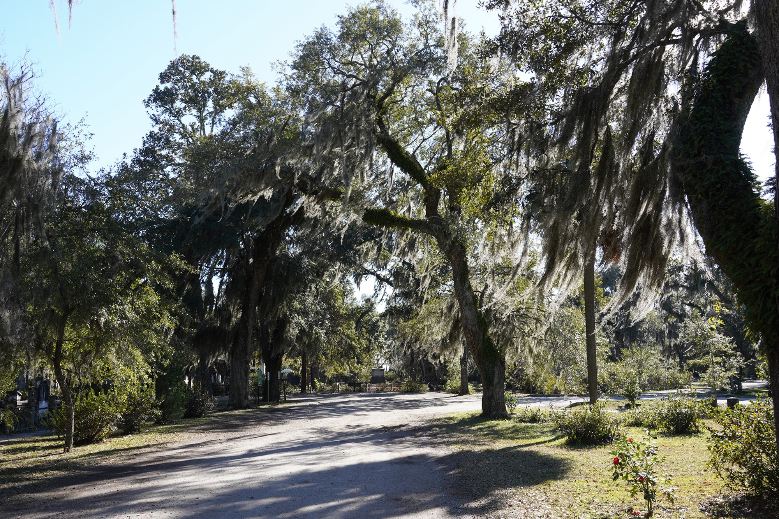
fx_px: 714
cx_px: 390
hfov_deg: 57.2
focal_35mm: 33
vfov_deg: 40.0
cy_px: 260
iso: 200
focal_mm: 33
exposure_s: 1/100
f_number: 10
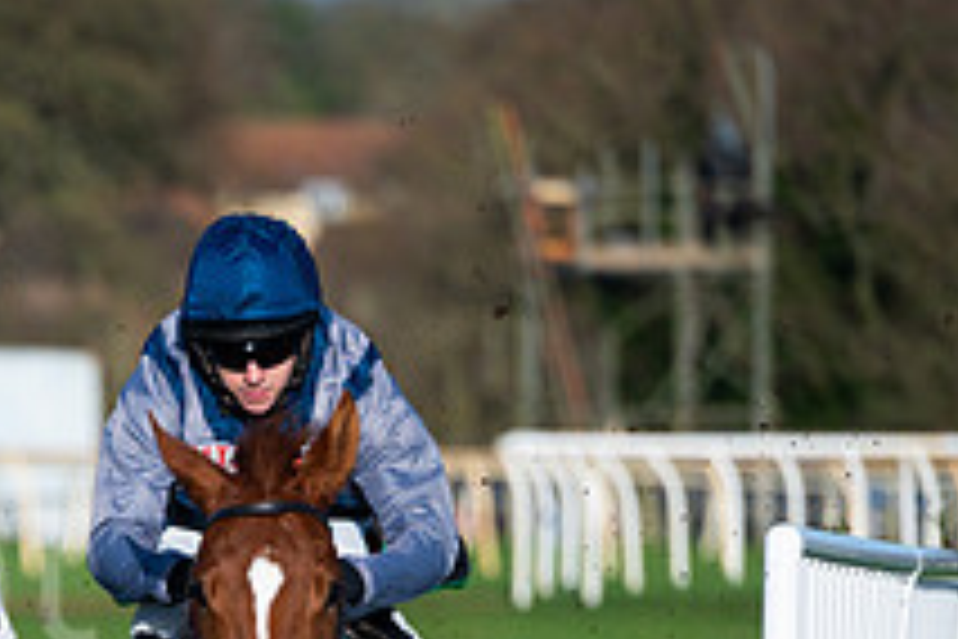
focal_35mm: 641
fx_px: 17056
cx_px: -396
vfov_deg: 2.1
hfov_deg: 3.2
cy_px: 877
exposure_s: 1/5000
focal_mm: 200
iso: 250
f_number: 3.5
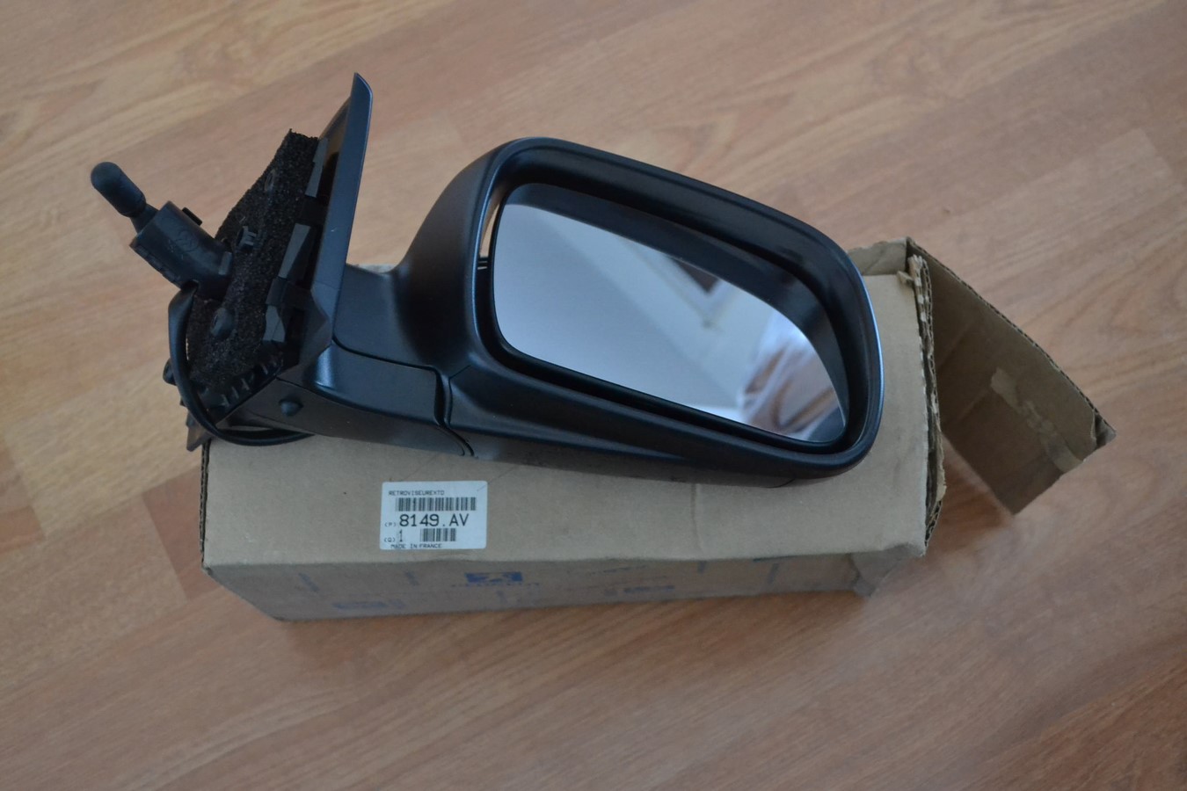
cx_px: 594
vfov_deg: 29.9
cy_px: 396
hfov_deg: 43.6
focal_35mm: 45
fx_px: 1484
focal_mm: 30
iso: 3200
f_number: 4.5
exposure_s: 1/15
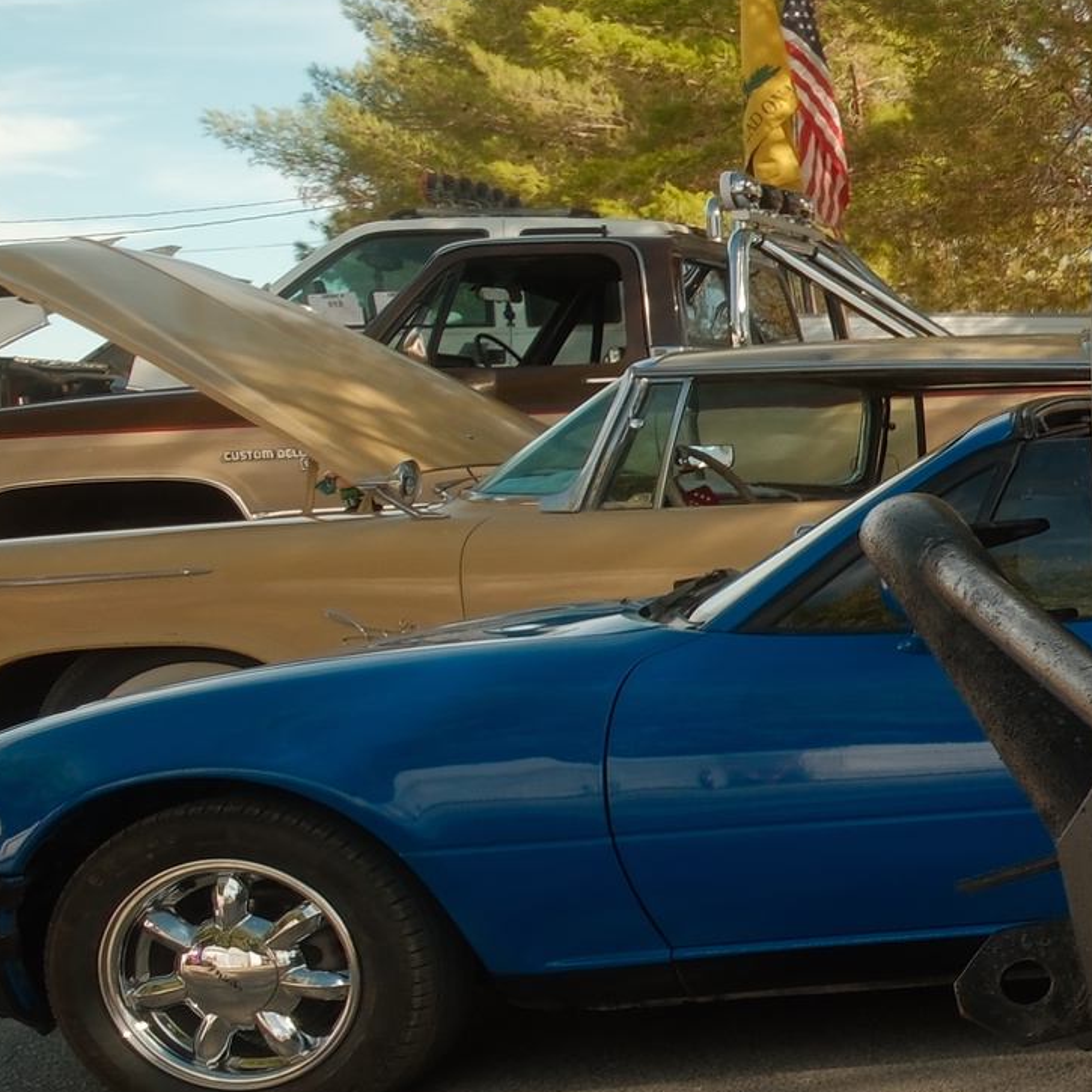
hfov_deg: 16.5
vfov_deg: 27.2
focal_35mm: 63
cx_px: 2423
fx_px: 2248
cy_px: 705
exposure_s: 1/140
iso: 125
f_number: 5.6
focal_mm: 9
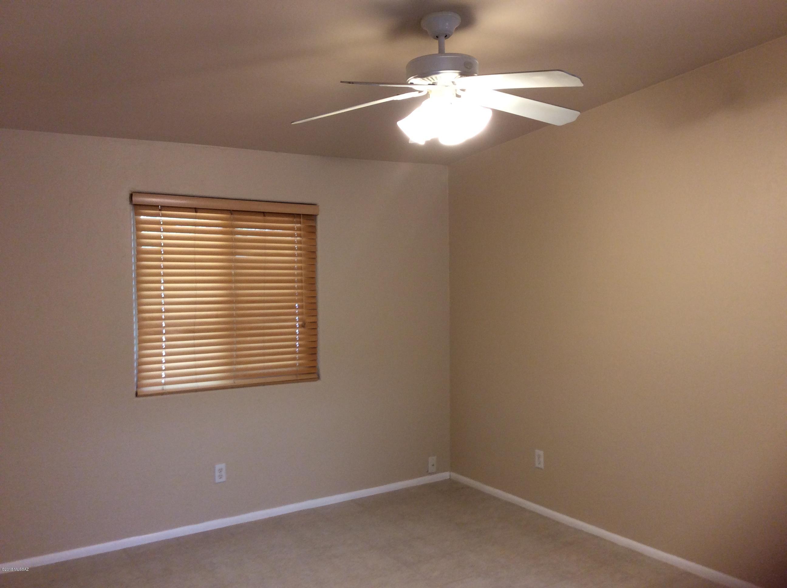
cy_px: 294
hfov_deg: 56.9
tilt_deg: -1.9
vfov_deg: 44.1
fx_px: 726
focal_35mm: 32
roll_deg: +2.1
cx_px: 394
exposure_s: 1/24
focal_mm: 3.3
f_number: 2.4
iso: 64
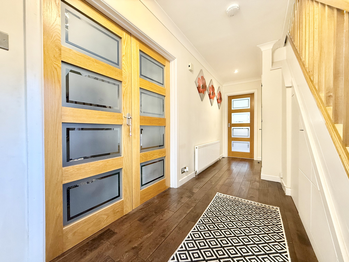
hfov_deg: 102.1
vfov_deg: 85.7
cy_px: 131
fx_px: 141
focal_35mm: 14
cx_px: 174
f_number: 2.2
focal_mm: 2.22
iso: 320
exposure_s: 1/100
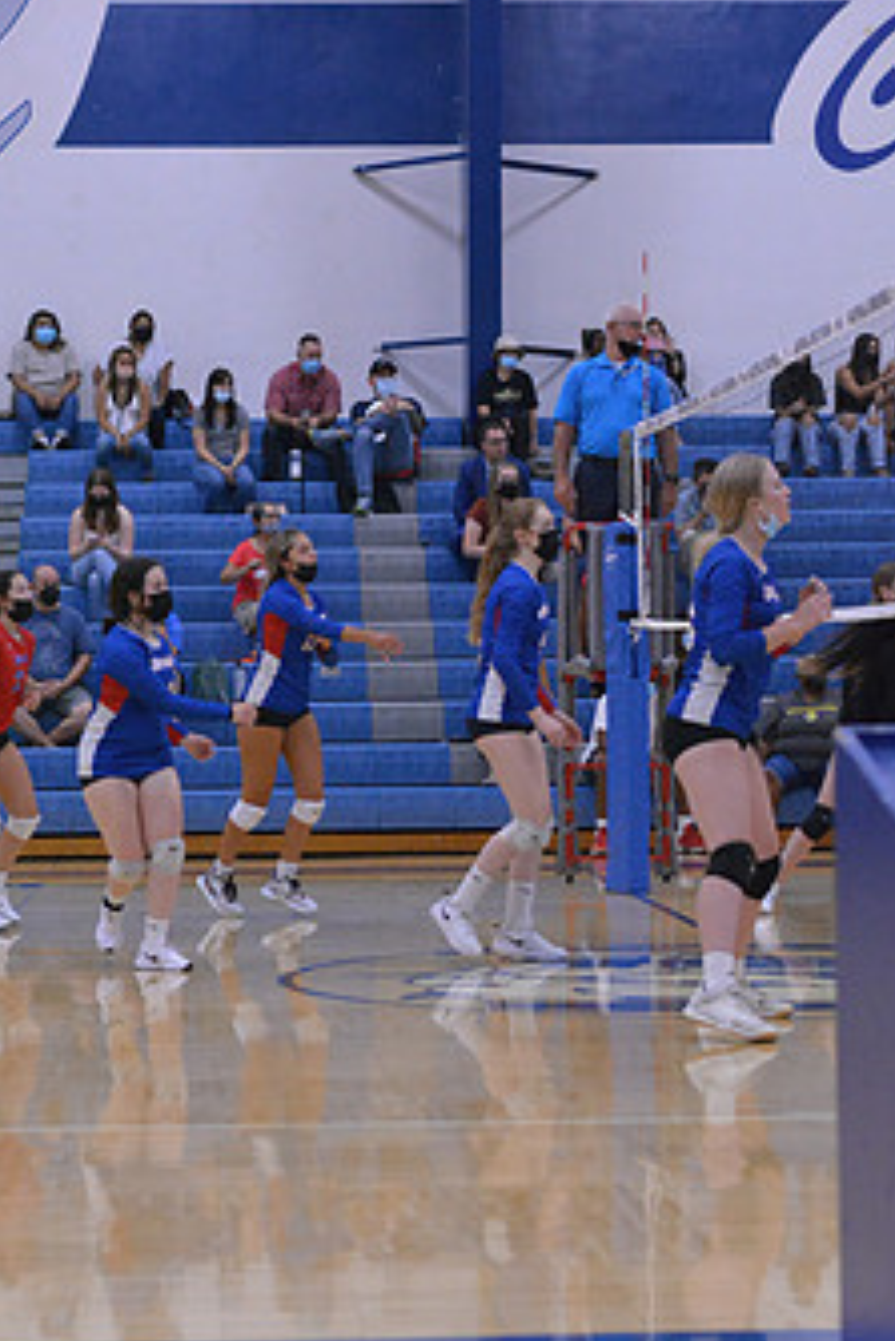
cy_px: 646
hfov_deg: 13.6
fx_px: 3762
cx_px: 405
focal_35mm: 101
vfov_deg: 20.2
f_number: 3.5
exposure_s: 1/640
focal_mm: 50
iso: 5000
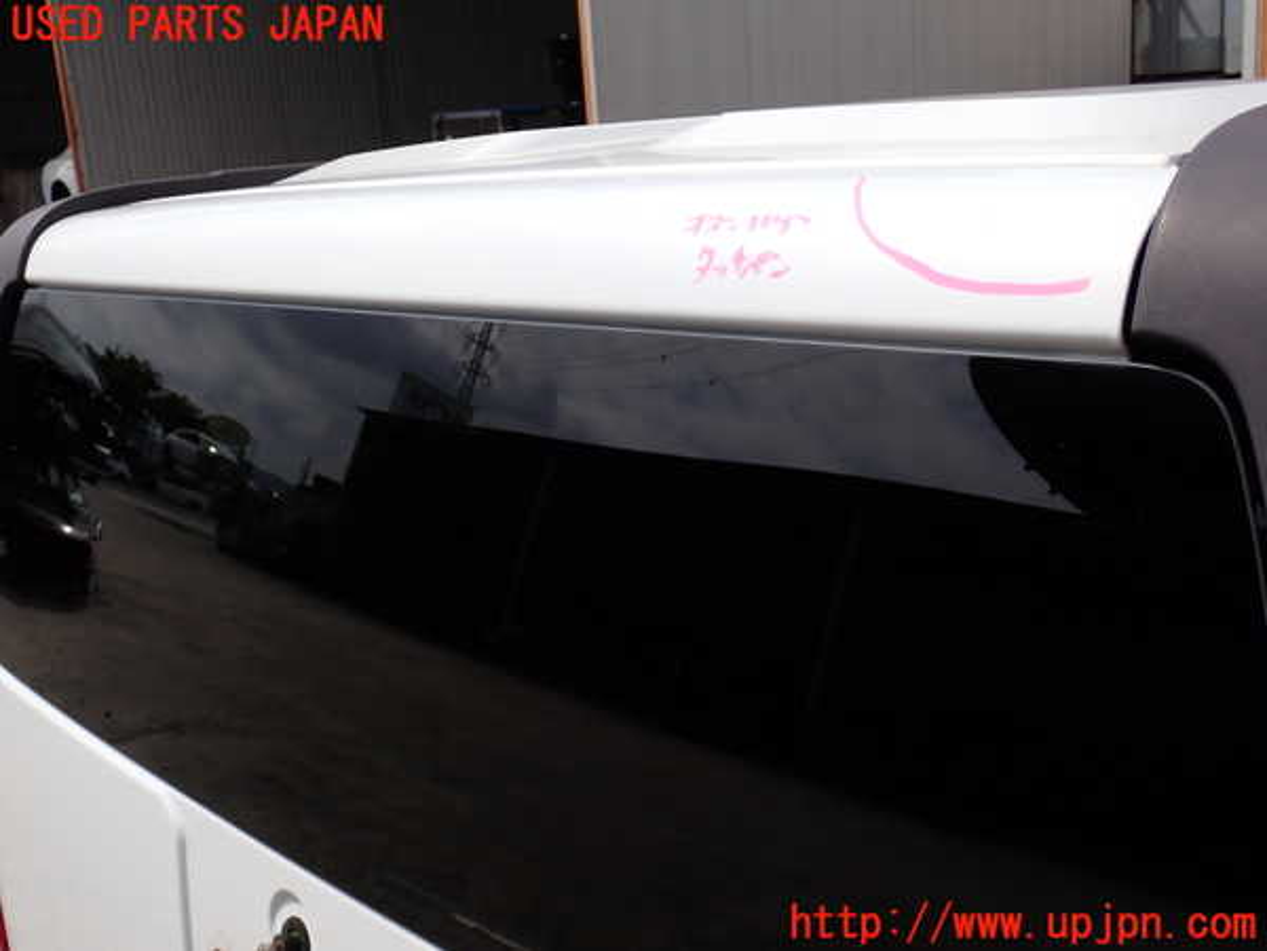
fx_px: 1391
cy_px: 476
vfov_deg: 37.7
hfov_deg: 49.0
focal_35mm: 38
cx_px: 634
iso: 100
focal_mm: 6.83
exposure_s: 1/1250
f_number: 3.5
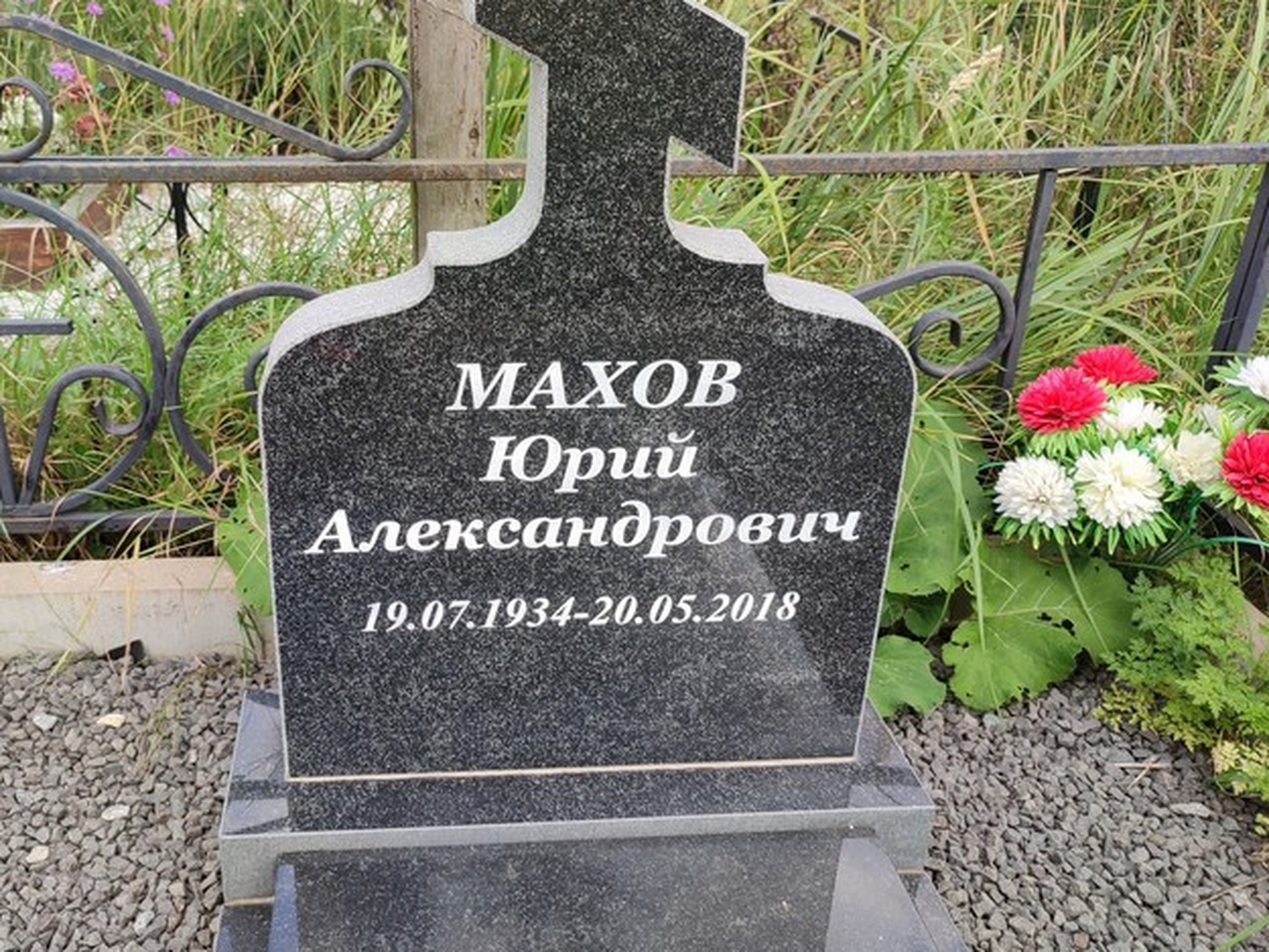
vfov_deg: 44.1
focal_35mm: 32
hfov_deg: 56.2
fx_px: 1173
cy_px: 430
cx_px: 487
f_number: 1.9
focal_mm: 6.04
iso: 50
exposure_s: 1/122
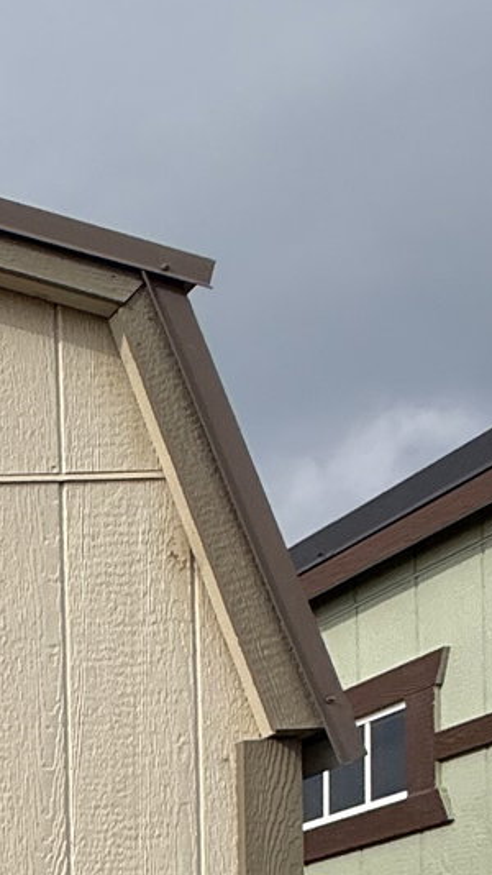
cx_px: -774
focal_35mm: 61
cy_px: 1181
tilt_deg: +1.0
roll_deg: +1.7
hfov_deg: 13.1
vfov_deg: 27.6
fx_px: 1414
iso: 50
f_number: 2.2
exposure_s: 1/3289
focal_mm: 2.22
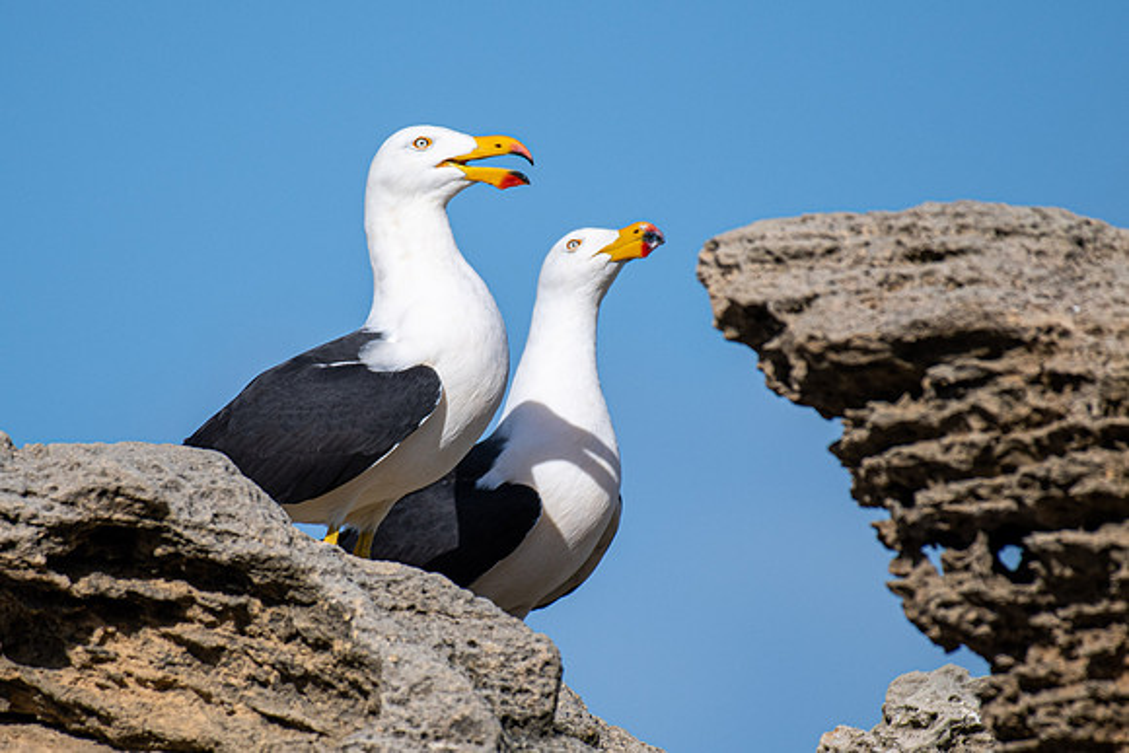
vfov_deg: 1.3
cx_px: 468
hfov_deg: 2.0
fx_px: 32373
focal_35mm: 1032
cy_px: 406
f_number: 5.6
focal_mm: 500
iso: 140
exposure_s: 1/2000
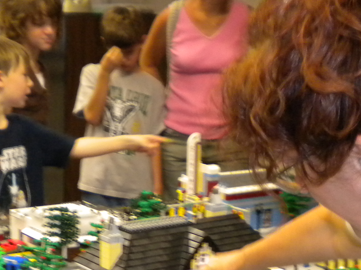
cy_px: 289
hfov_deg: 24.6
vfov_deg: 18.1
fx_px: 824
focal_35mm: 79
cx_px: 119
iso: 400
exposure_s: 1/30
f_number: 3.1
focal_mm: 6.3
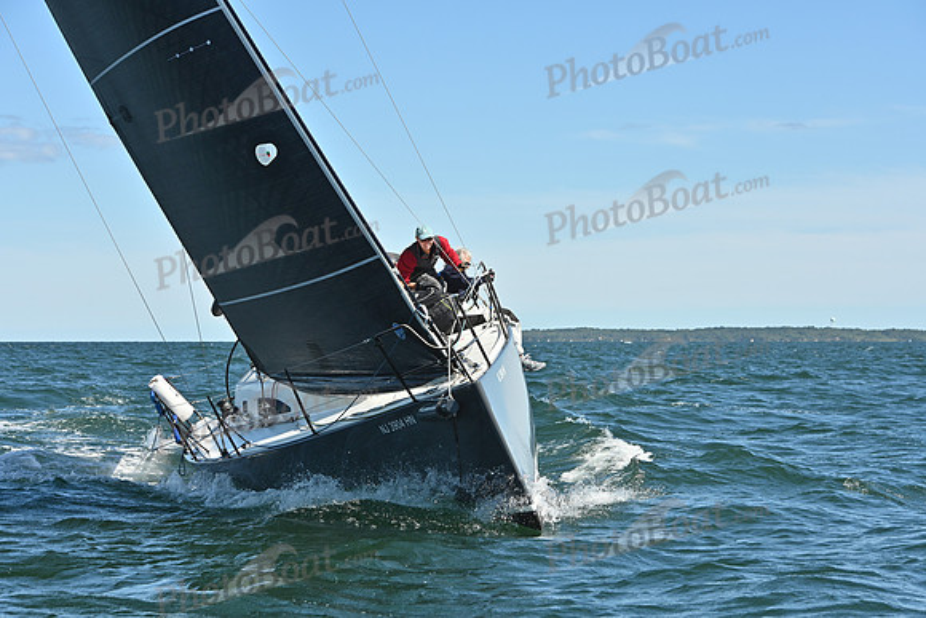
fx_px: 2573
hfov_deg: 20.4
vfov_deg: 13.7
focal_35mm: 100
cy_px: 309
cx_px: 463
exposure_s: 1/1250
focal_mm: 100
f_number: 7.1
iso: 320
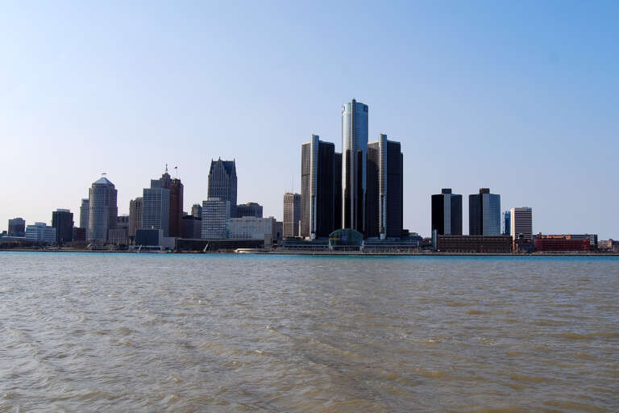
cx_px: 310
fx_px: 464
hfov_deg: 67.4
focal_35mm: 27
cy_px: 206
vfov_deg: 47.9
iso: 100
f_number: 9
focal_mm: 18
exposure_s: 1/320
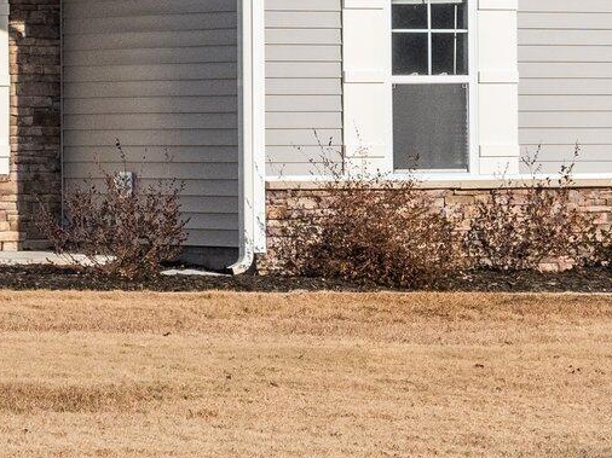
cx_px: -149
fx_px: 5726
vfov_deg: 4.6
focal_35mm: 324
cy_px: -204
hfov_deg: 6.1
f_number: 5.6
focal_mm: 40
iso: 200
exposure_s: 1/2500
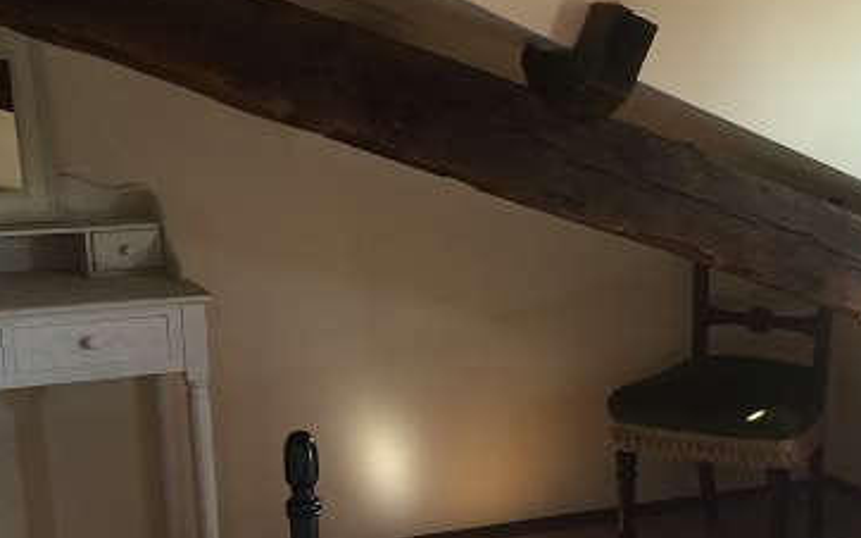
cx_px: 661
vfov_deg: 19.0
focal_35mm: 68
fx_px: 1595
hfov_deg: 29.7
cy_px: 414
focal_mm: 4.15
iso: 100
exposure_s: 1/33
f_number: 2.2
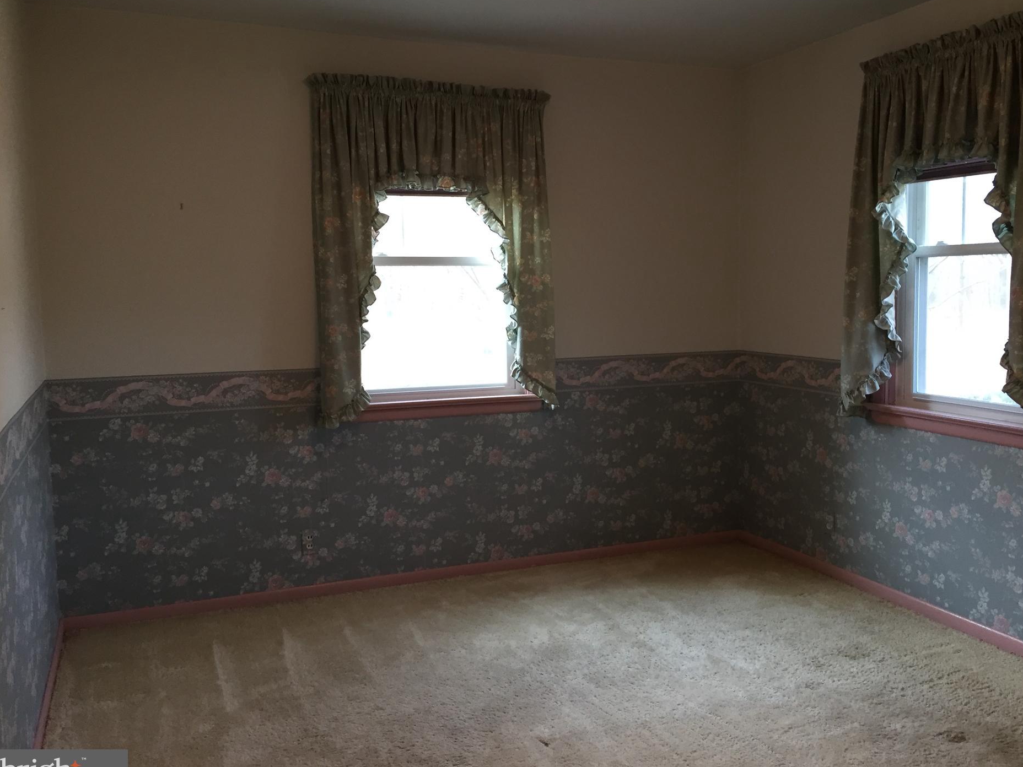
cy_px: 371
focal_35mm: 32
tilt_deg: -4.5
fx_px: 946
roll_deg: -0.4
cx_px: 554
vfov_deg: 44.2
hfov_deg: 56.7
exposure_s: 1/30
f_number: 2.2
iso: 50
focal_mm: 4.15
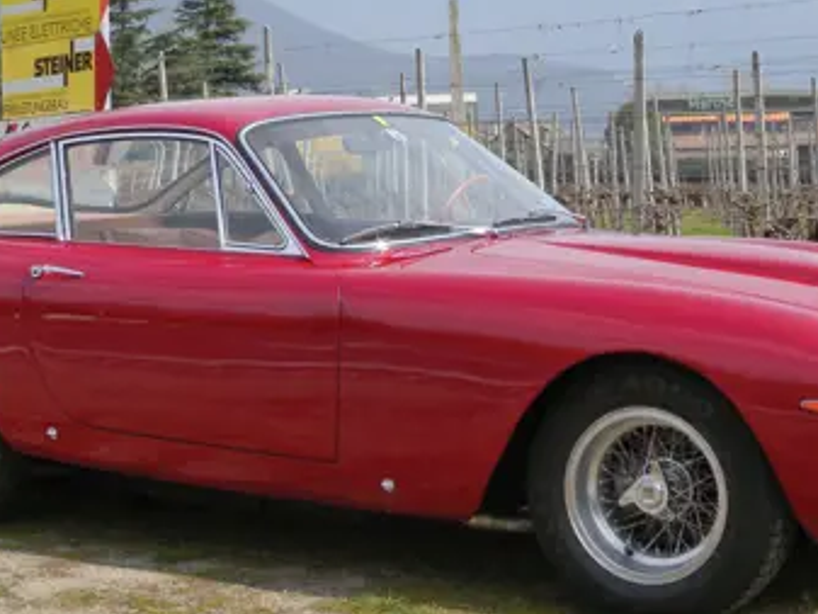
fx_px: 2009
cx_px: 424
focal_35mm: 85
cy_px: 132
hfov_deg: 23.0
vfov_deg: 17.3
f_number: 5.5
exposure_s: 1/300
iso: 64
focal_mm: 9
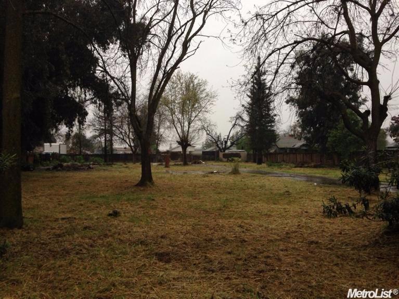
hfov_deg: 55.4
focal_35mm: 33
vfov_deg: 42.9
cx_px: 200
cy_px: 150
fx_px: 380
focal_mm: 4.12
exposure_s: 1/120
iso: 80
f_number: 2.4
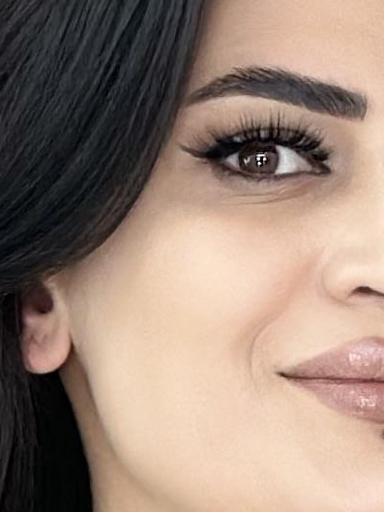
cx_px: 492
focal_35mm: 366
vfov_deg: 5.2
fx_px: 5411
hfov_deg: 4.1
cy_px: 1225
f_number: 1.78
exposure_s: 1/135
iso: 64
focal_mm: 6.86
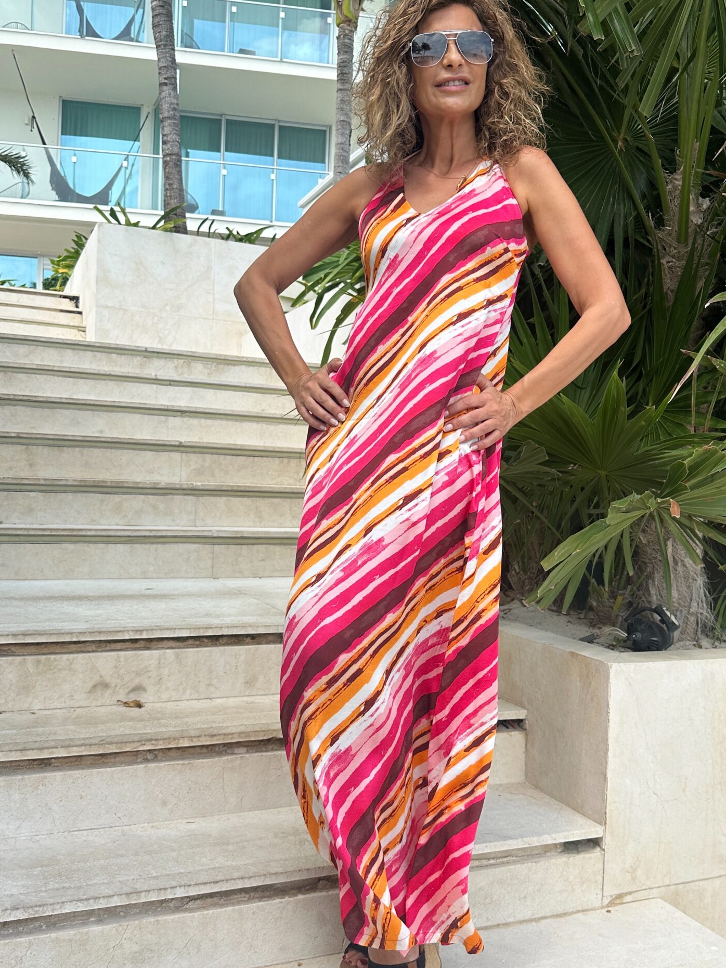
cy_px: 497
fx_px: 923
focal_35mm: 33
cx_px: 398
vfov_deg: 55.4
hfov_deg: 42.9
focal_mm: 6.86
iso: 80
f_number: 1.78
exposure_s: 1/2525
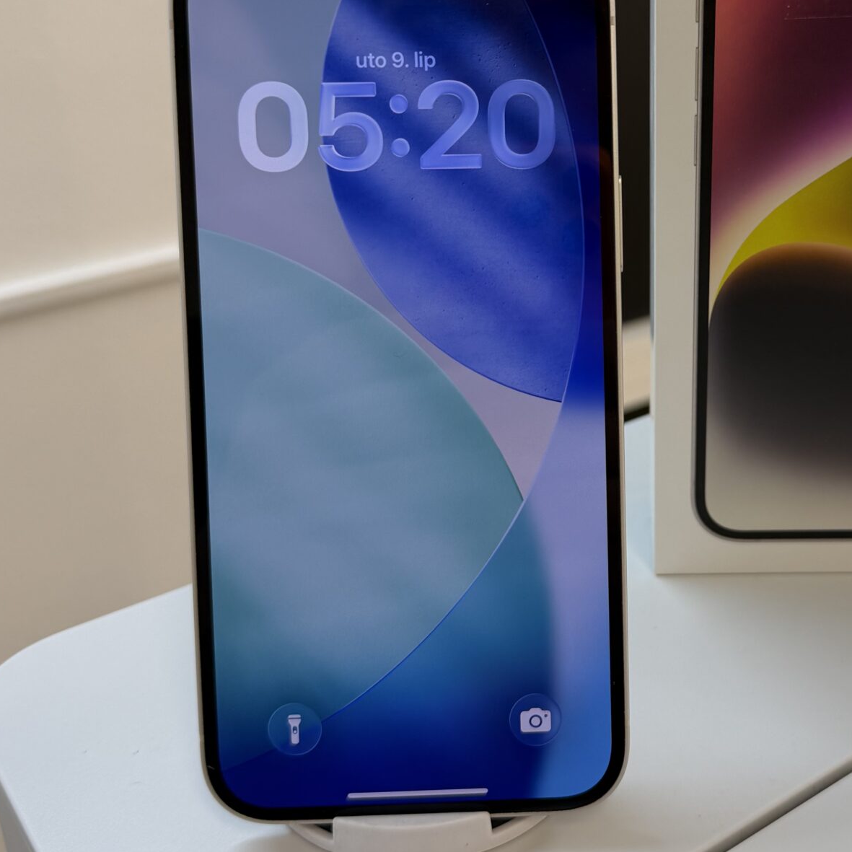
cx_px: 638
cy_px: 322
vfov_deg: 36.6
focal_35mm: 46
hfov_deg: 36.0
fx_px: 1281
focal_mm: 6.76
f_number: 1.78
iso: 64
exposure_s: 1/100
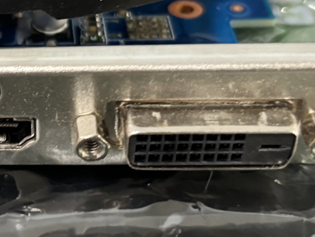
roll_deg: +1.6
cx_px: -33
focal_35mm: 92
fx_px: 837
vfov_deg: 16.0
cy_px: 78
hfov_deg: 20.3
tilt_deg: -35.9
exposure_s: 1/33
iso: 400
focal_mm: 5.96
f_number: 1.6
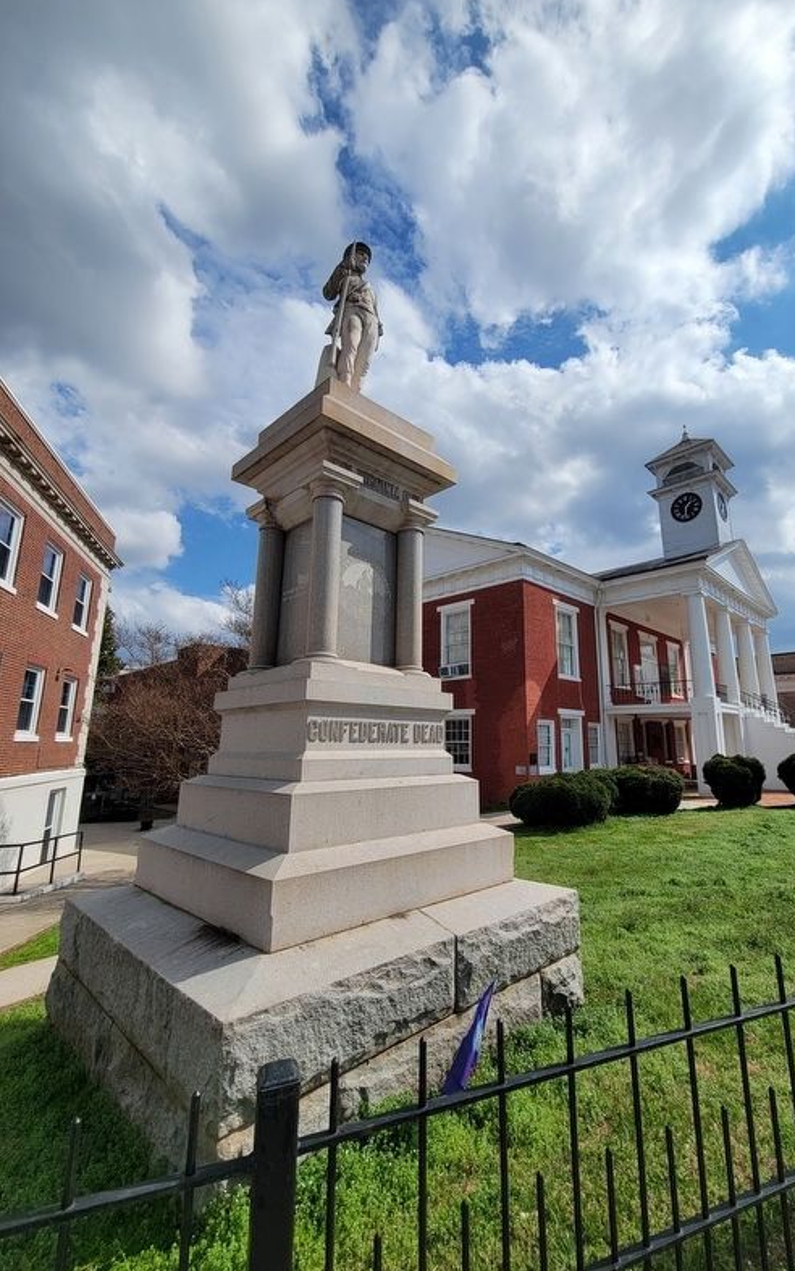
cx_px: 457
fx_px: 485
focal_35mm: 14
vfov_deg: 105.3
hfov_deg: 78.1
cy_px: 631
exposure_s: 1/3768
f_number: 2.2
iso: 50
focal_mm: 2.2
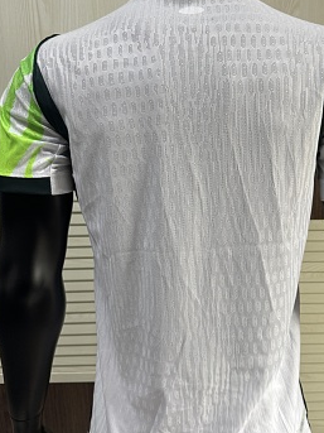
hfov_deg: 40.4
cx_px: 201
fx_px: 437
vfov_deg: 52.6
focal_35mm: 35
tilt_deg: -9.2
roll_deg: +0.5
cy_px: 211
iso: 160
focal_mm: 6.76
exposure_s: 1/121
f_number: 1.78
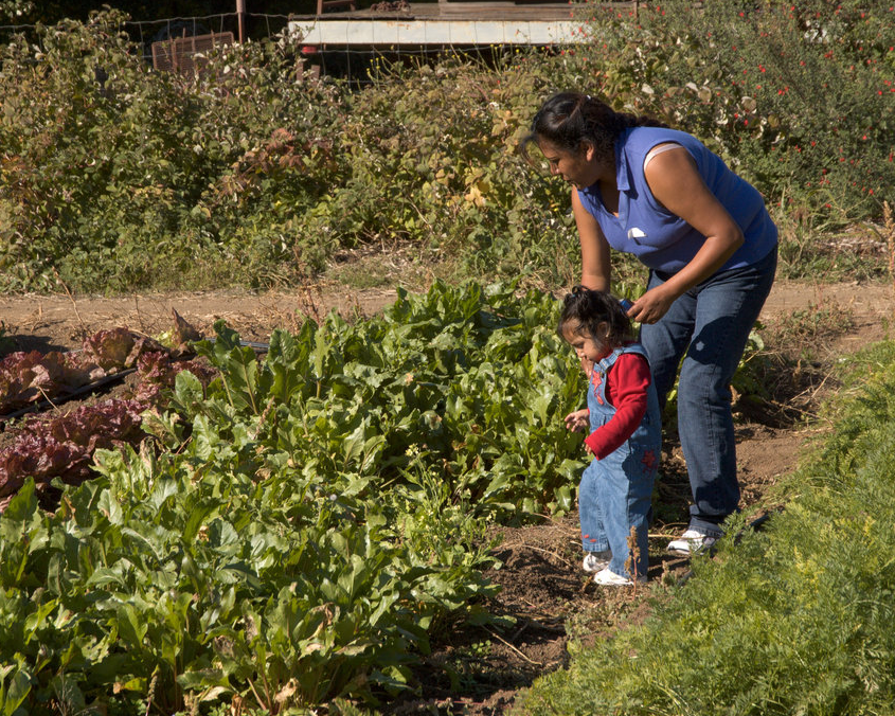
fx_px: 3523
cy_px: 356
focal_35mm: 133
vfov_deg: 11.6
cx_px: 395
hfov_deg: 14.5
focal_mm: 78
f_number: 11
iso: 200
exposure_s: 1/200
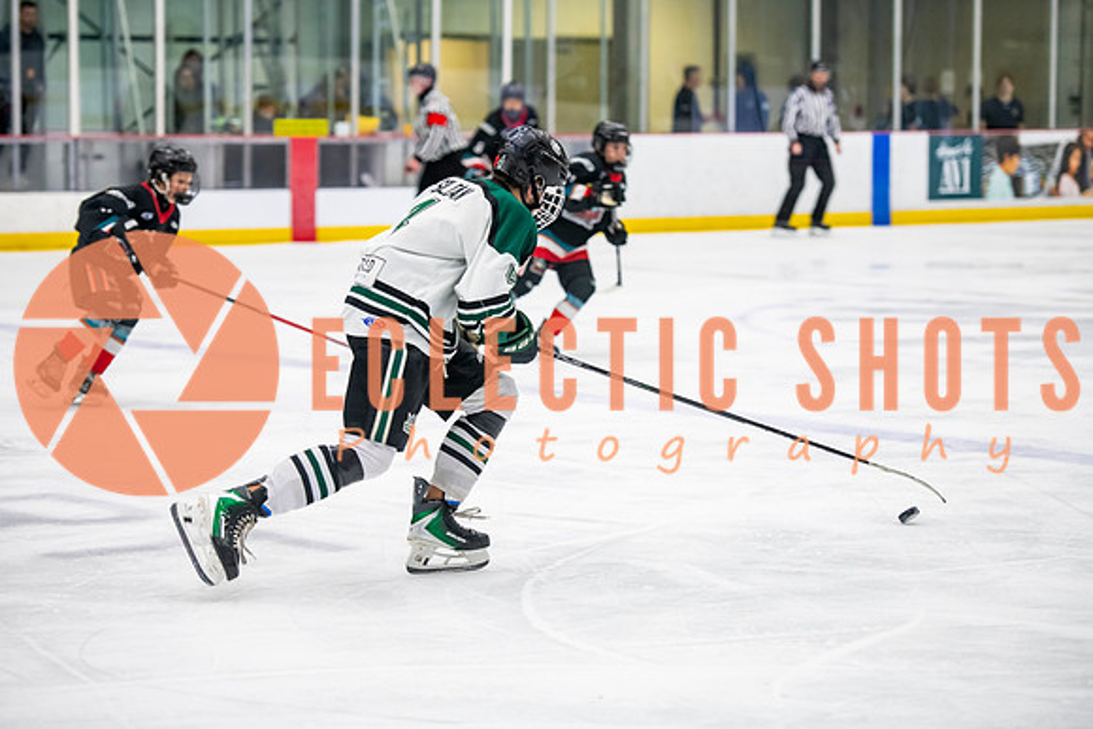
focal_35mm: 113
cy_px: 364
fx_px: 3436
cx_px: 546
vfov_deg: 12.1
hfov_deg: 18.1
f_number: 3.2
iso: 2000
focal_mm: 110
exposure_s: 1/640
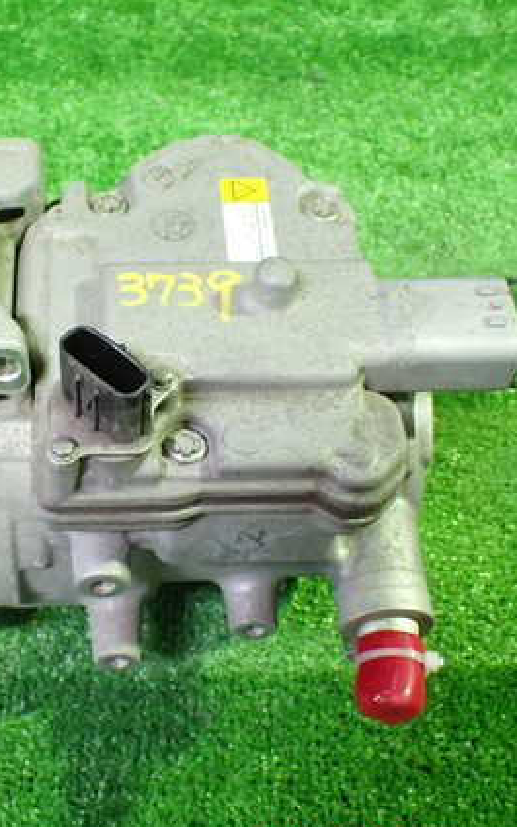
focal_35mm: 45
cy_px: 433
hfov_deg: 28.0
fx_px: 1014
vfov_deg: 44.3
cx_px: 107
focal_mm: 5.4
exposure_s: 1/30
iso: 800
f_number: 2.3
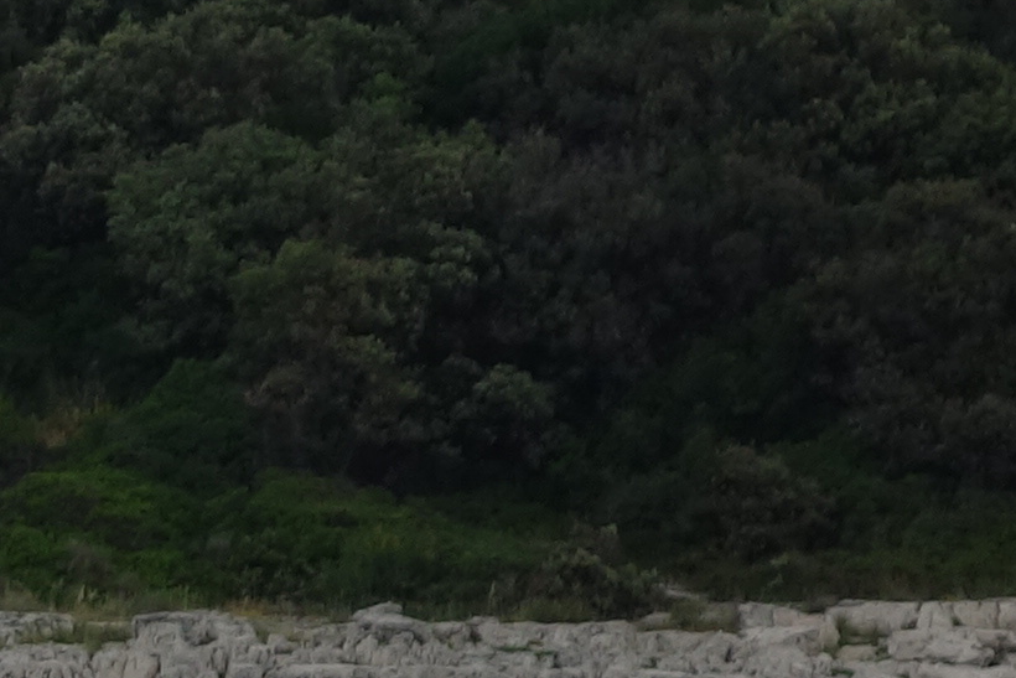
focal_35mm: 667
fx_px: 18826
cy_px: -38
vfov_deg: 2.1
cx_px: -1368
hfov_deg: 3.1
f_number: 5.6
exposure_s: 1/500
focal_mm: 37.1
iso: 125
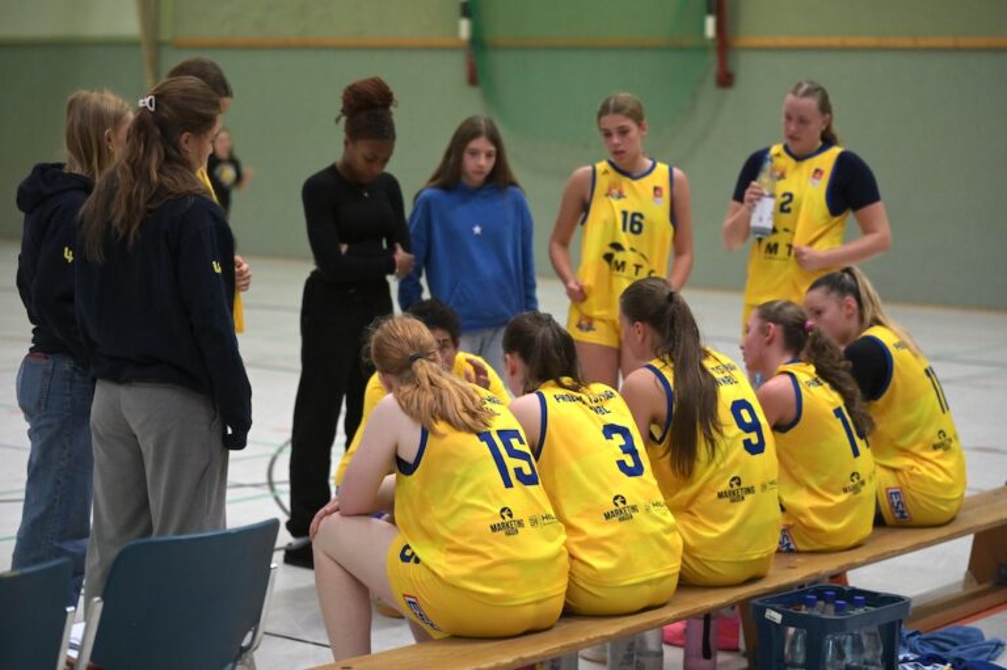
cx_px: 504
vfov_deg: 16.6
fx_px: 2292
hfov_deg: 24.8
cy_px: 335
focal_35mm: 82
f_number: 2.8
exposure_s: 1/800
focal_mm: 82
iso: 5000
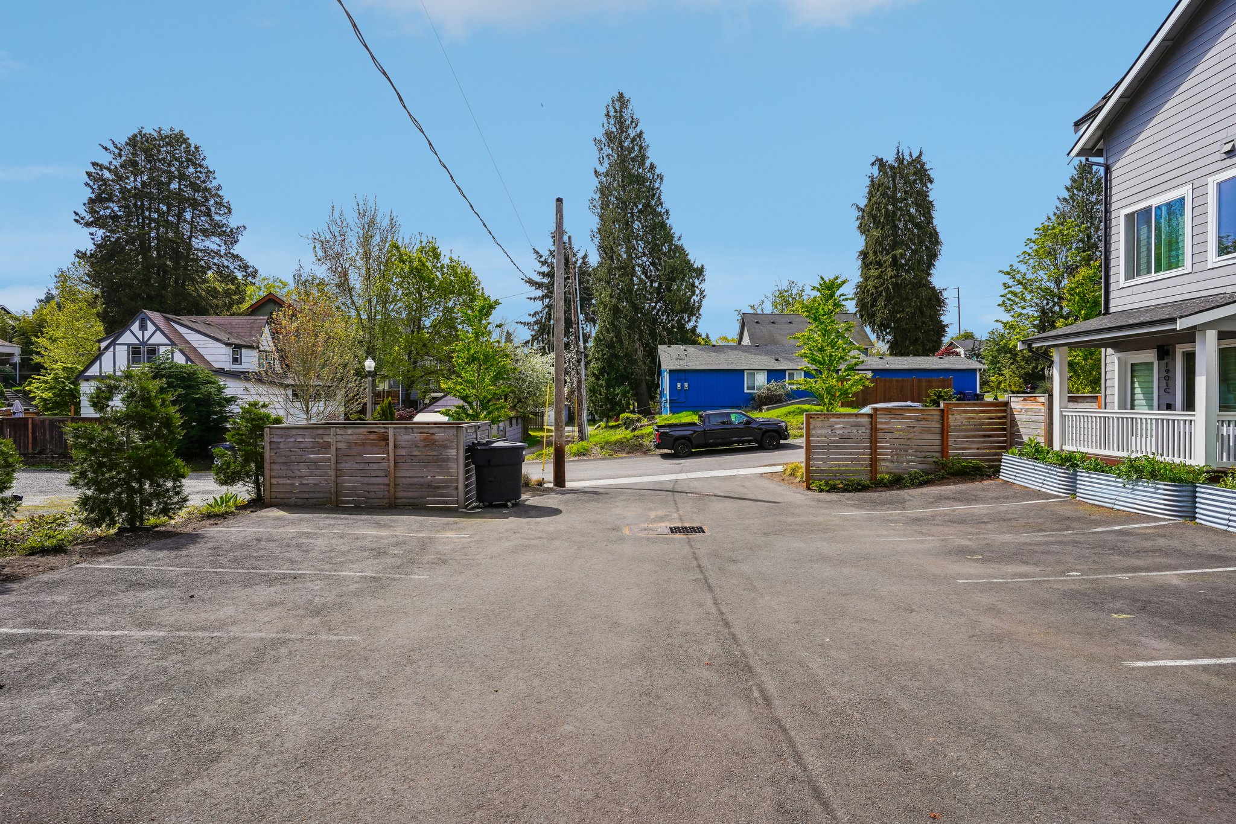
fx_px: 584
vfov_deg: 70.4
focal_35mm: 17
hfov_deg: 93.3
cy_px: 412
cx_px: 618
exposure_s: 1/250
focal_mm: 17
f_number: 8
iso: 100
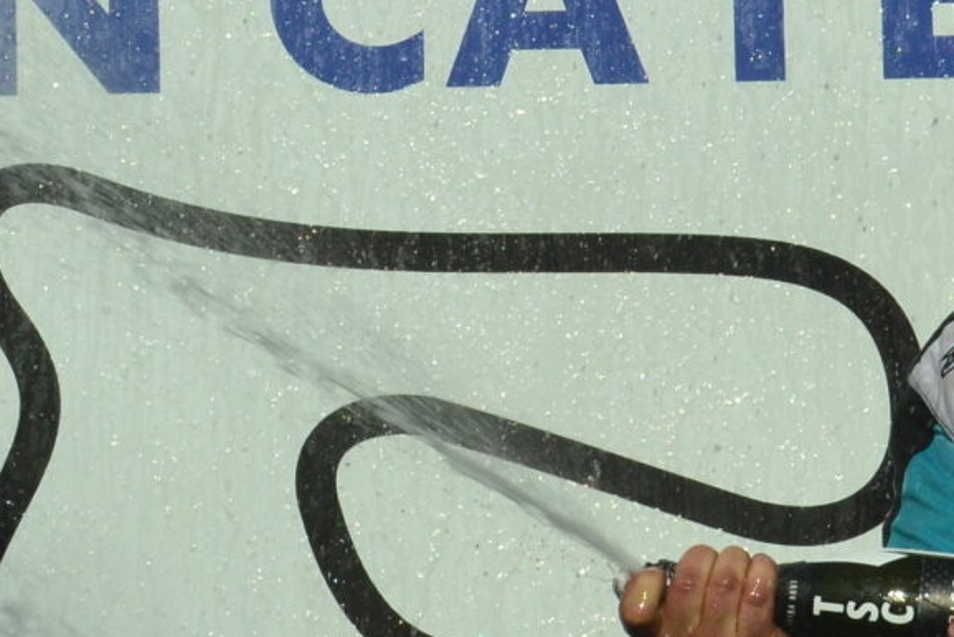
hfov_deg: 6.2
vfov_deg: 4.1
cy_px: 507
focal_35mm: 332
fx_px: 8802
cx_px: 967
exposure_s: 1/800
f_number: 14
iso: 400
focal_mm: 50
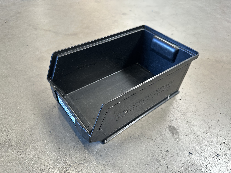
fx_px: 160
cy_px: 86
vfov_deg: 56.8
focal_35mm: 24
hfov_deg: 71.6
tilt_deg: -43.5
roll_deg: -4.8
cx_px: 116
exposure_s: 1/60
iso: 250
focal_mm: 6.86
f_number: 1.78
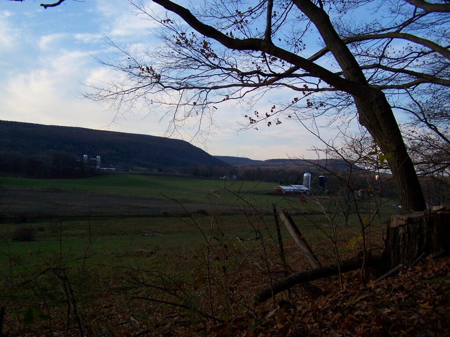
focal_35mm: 38
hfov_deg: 49.0
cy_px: 168
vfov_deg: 37.7
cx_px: 225
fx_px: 494
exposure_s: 1/500
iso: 80
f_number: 2.8
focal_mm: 6.3
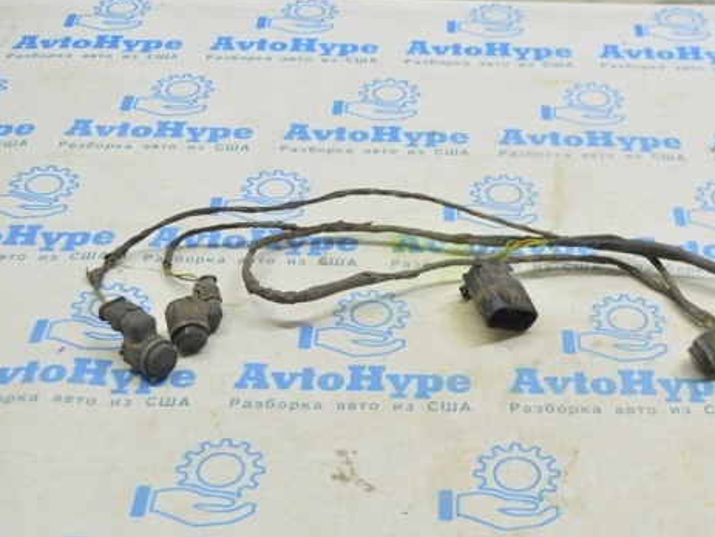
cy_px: 285
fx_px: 1275
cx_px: 482
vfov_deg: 23.8
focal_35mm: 62
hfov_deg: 31.1
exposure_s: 1/20
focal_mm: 31
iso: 400
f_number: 5.6
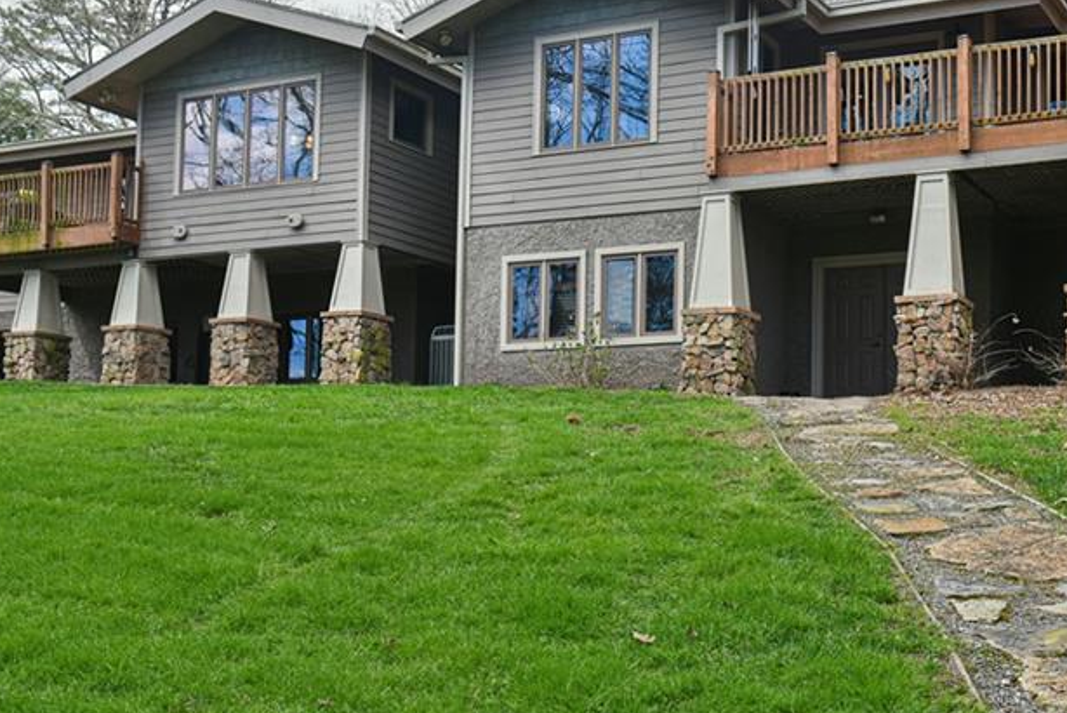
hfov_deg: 39.3
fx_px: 1483
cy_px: 305
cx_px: 667
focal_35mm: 50
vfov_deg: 27.0
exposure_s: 1/200
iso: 400
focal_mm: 30
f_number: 7.1
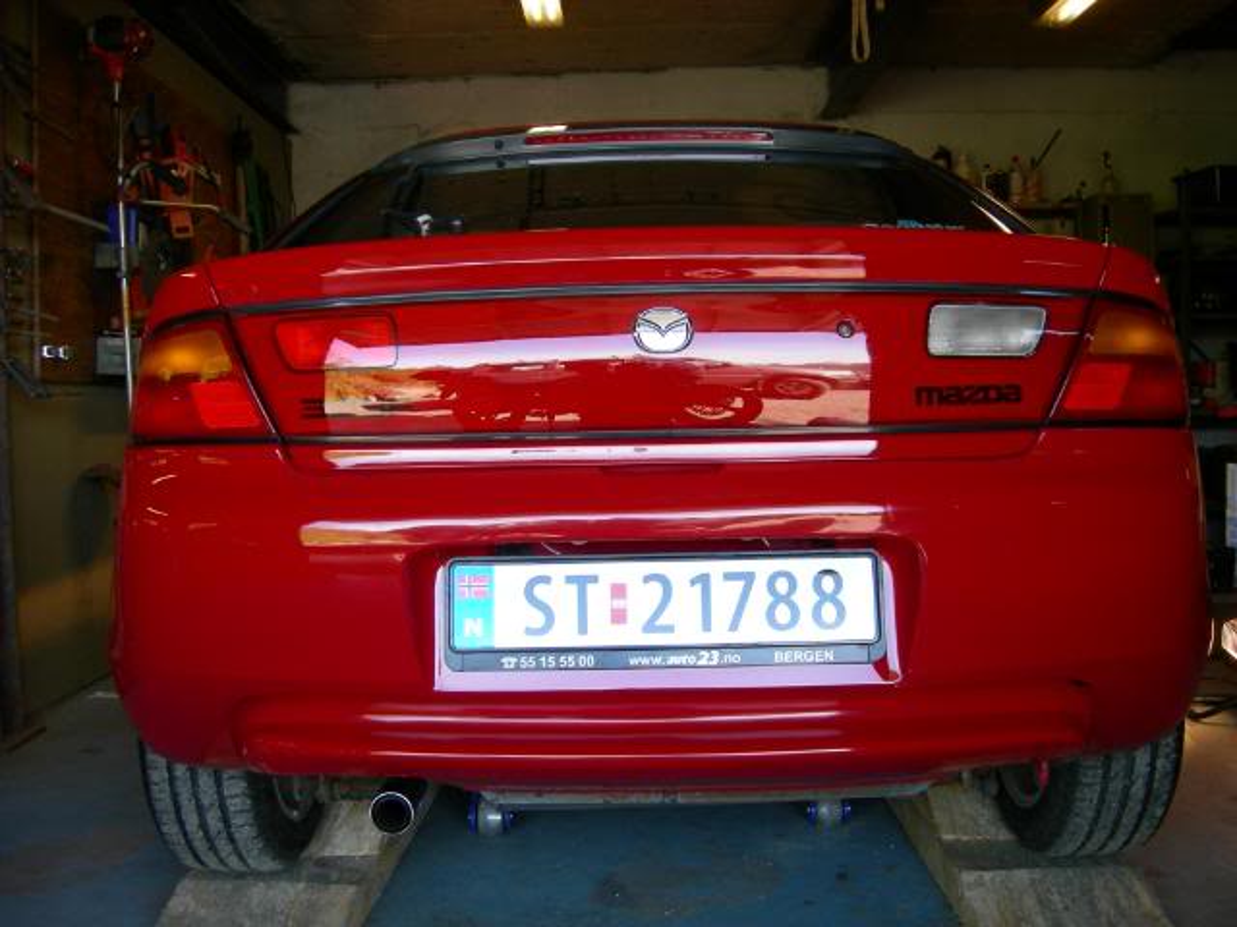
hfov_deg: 51.4
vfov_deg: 39.7
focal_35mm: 36
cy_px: 464
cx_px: 618
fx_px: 1286
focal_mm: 7.5
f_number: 2.7
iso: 64
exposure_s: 1/45.6
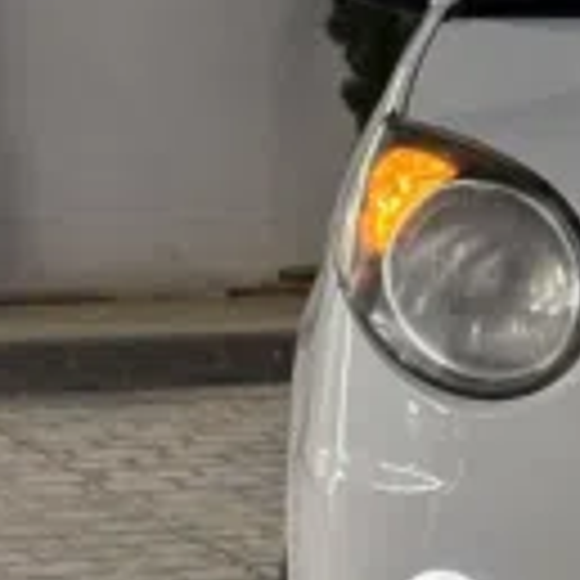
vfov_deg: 7.7
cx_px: 1142
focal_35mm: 228
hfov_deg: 7.4
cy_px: 189
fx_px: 4322
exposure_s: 1/50
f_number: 1.6
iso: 64
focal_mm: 5.96
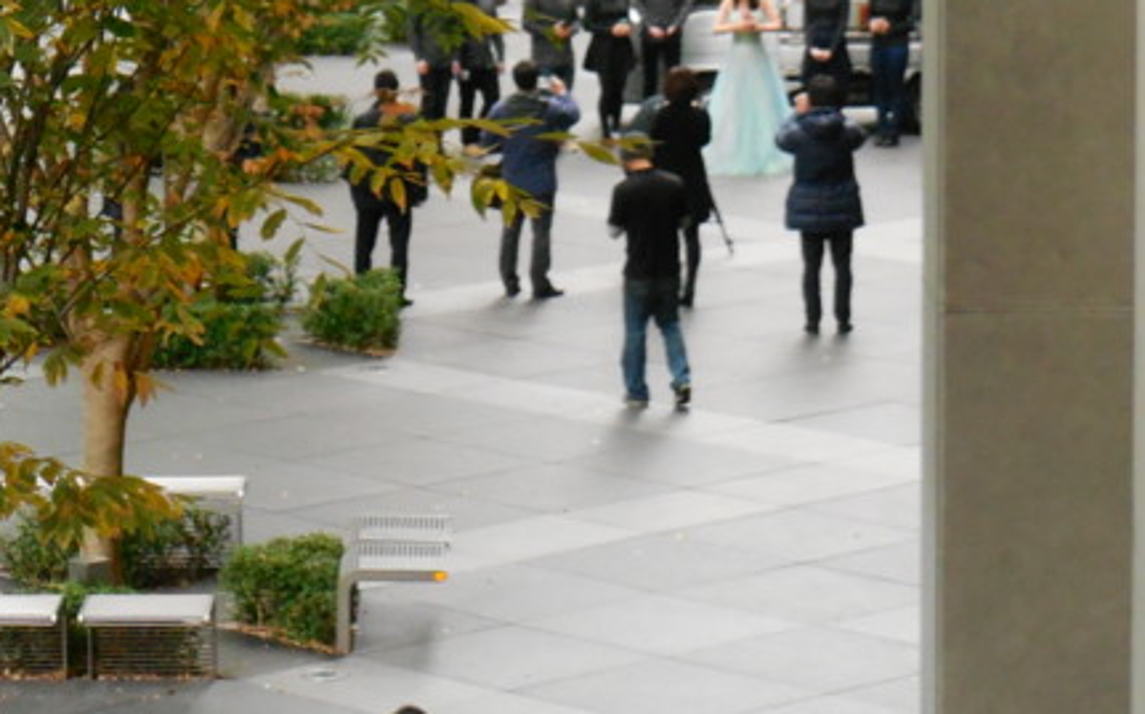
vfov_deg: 7.1
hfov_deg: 11.3
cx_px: 287
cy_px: -16
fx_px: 5771
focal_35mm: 185
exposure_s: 1/60
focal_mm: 16.8
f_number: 4.7
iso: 900
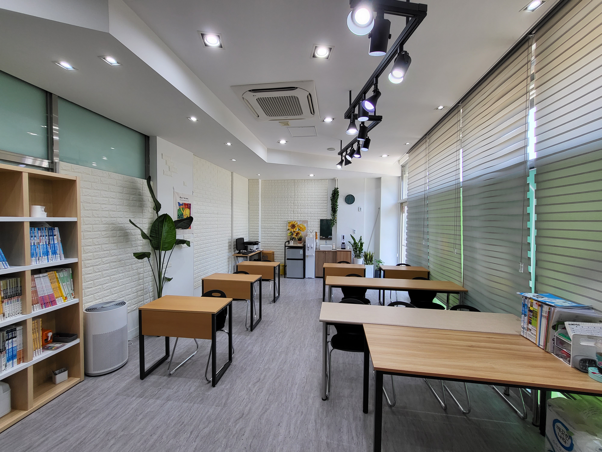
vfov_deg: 89.9
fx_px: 226
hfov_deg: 106.2
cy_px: 226
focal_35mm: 13
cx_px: 301
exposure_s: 1/60
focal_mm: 1.74
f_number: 2.2
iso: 50
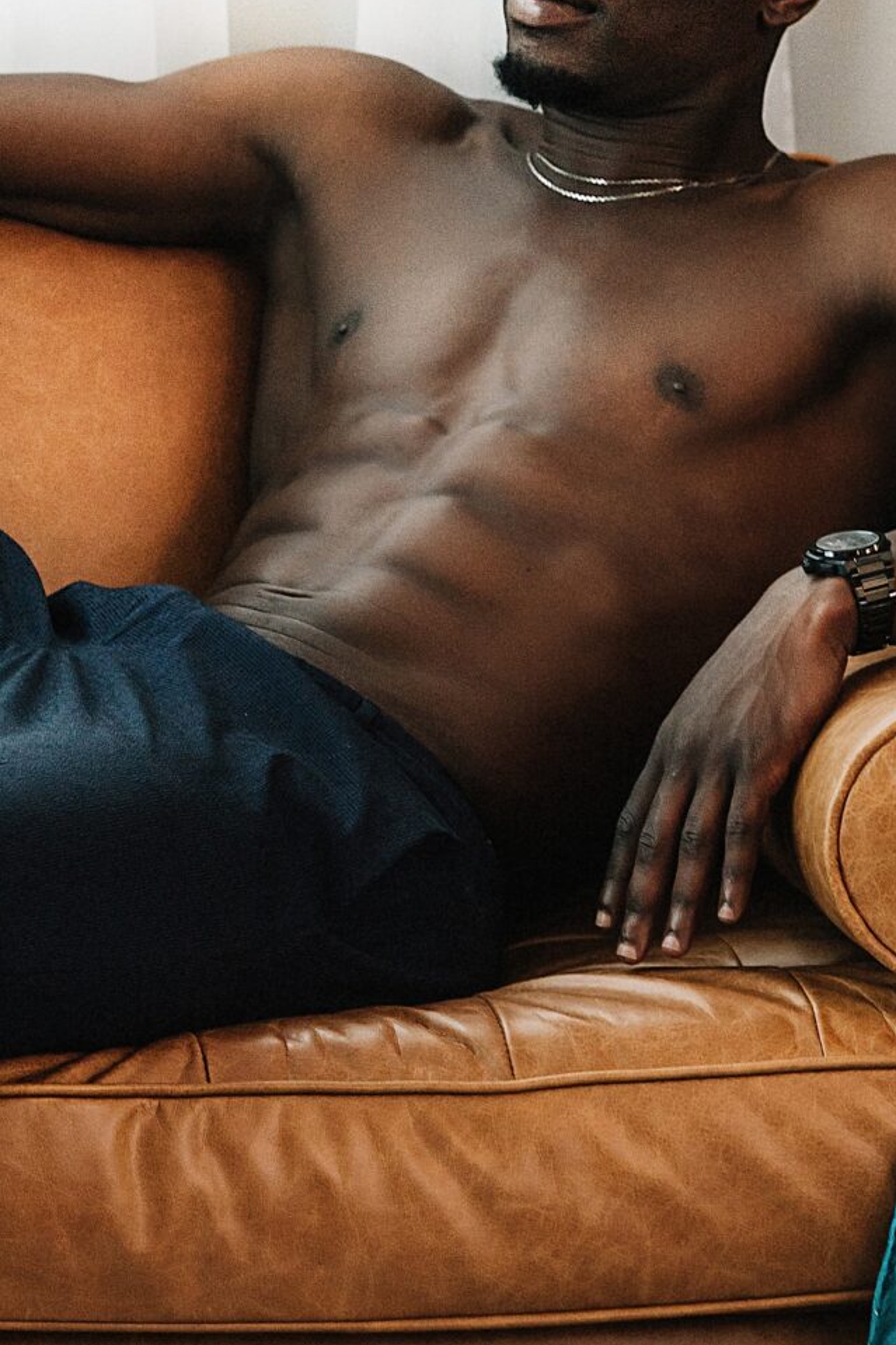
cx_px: 120
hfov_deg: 6.0
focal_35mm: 227
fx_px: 8477
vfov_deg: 9.1
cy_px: 613
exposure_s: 1/100
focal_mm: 85
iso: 400
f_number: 2.8
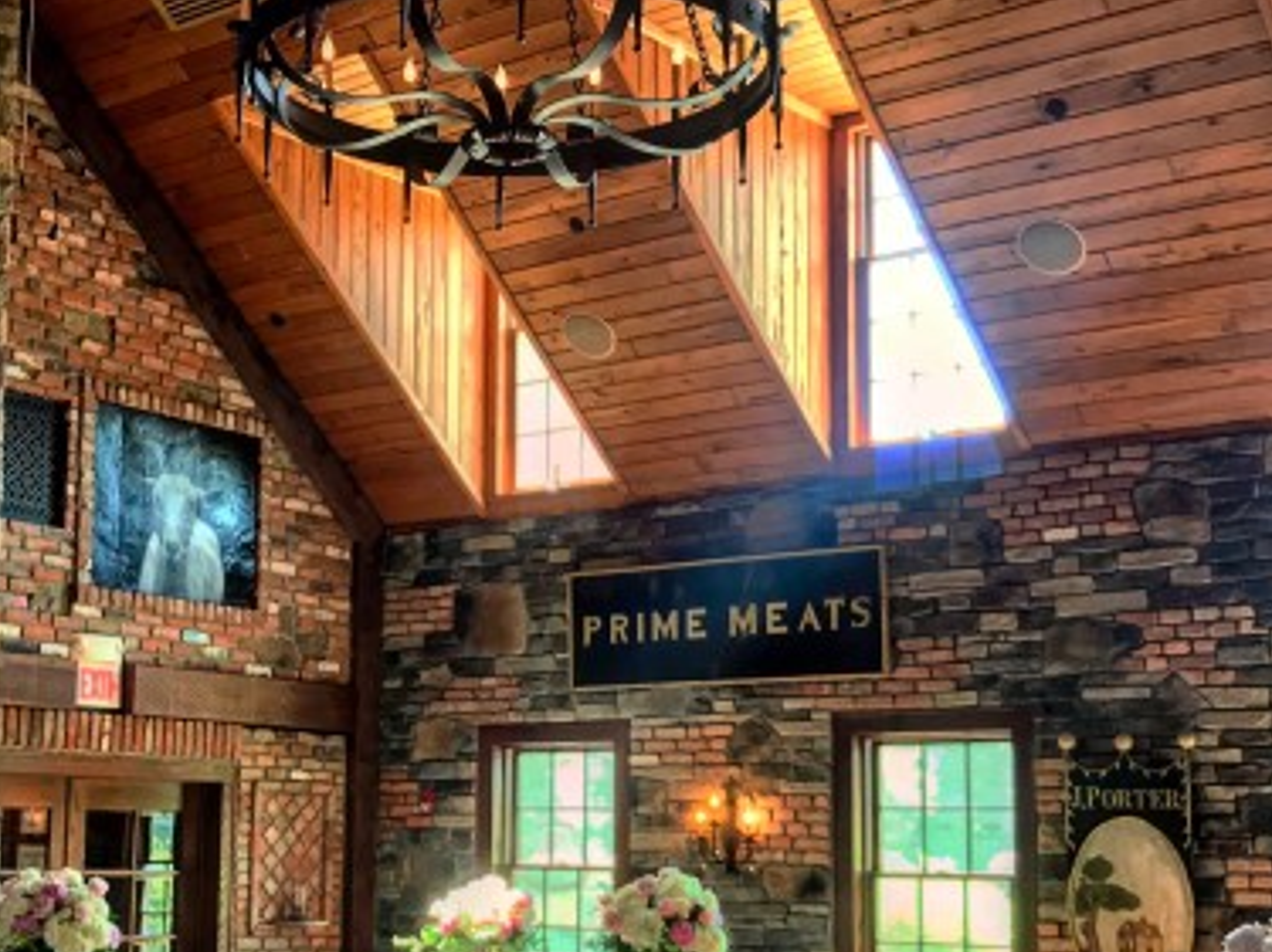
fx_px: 2057
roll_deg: +0.1
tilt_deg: +7.0
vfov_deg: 26.0
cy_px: 603
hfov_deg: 34.1
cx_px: 431
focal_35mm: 56
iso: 64
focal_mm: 3.99
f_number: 1.8
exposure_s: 1/30
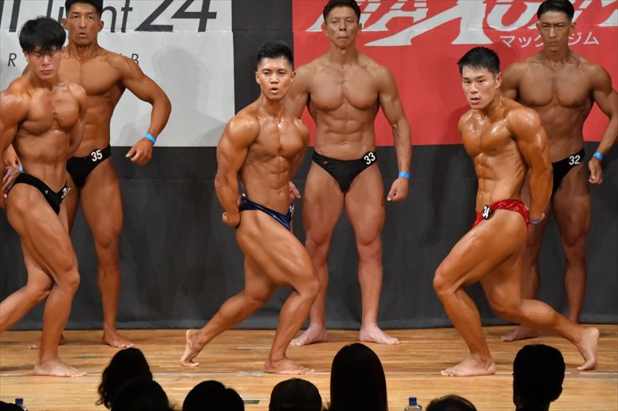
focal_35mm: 300
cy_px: 206
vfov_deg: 4.6
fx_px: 5148
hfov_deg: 6.9
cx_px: 309
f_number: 5.6
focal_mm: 200
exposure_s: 1/400
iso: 9000
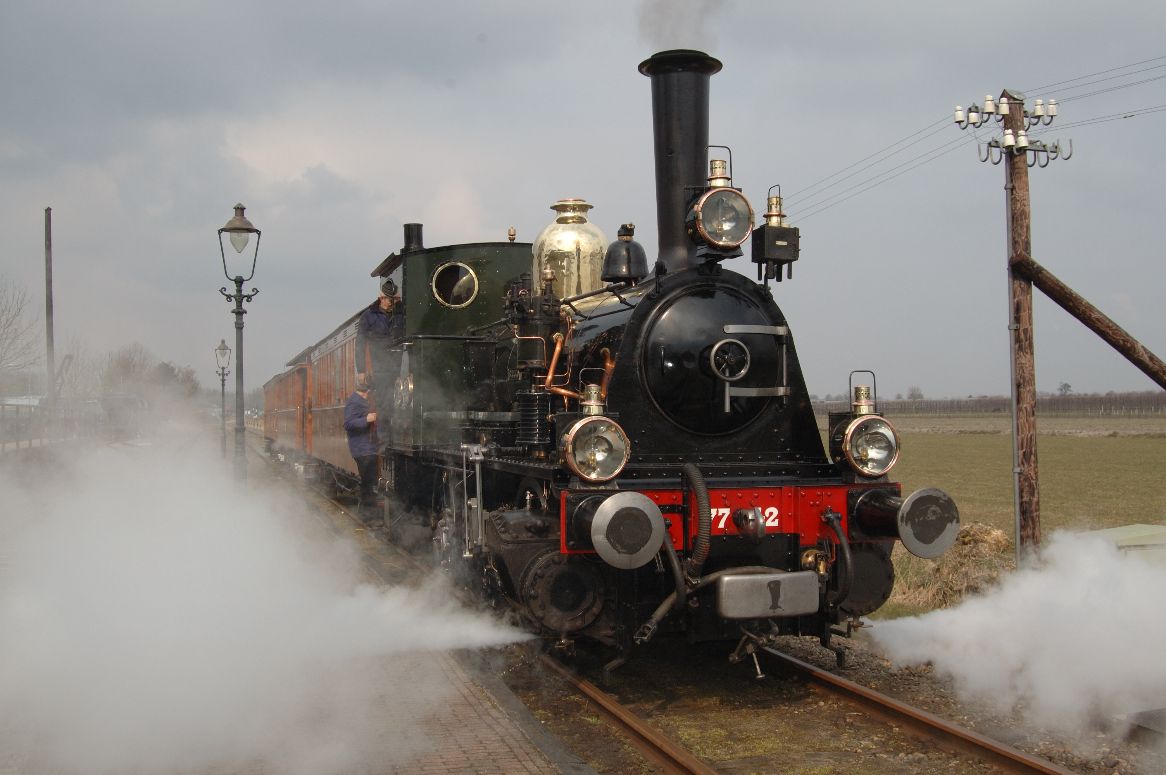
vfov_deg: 36.8
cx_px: 583
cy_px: 388
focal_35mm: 36
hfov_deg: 53.2
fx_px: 1165
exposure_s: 1/500
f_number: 10
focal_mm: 24
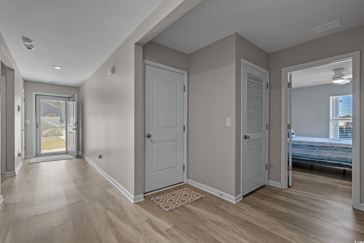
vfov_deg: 73.8
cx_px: 182
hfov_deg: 96.7
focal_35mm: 16
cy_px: 122
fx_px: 162
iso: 400
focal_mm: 16
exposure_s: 1/15
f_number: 8
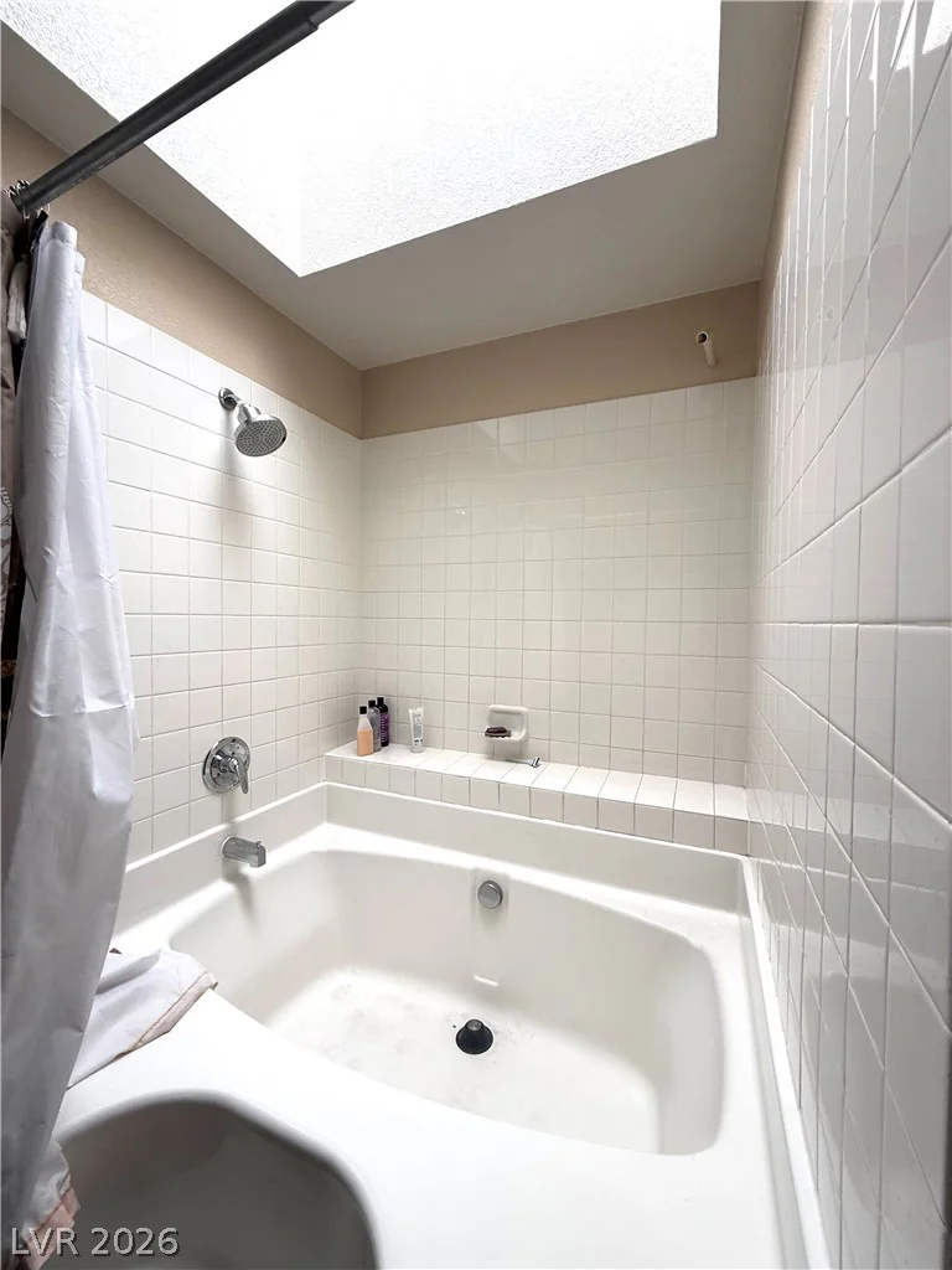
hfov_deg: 85.7
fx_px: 513
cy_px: 635
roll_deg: -1.1
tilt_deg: -0.4
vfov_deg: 102.1
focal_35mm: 14
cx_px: 476
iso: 50
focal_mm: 2.22
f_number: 2.2
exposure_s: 1/111
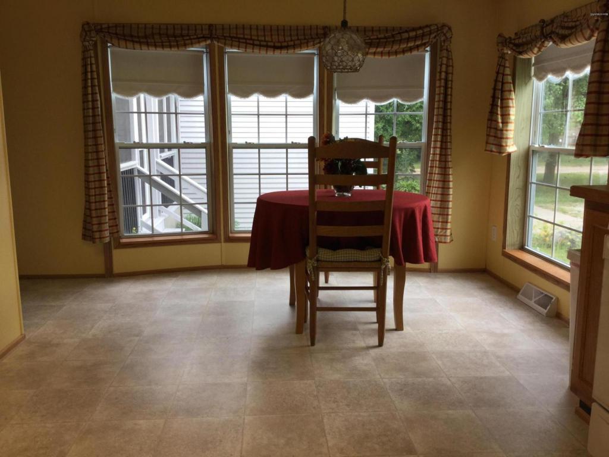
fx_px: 545
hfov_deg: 58.4
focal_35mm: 31
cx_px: 304
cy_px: 228
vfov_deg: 45.4
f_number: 2.4
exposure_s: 1/60
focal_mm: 3.3
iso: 25
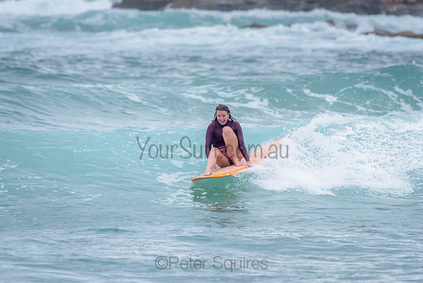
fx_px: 7207
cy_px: 129
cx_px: 222
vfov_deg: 2.2
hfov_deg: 3.4
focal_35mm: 613
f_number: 5.6
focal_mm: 500
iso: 720
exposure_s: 1/1250
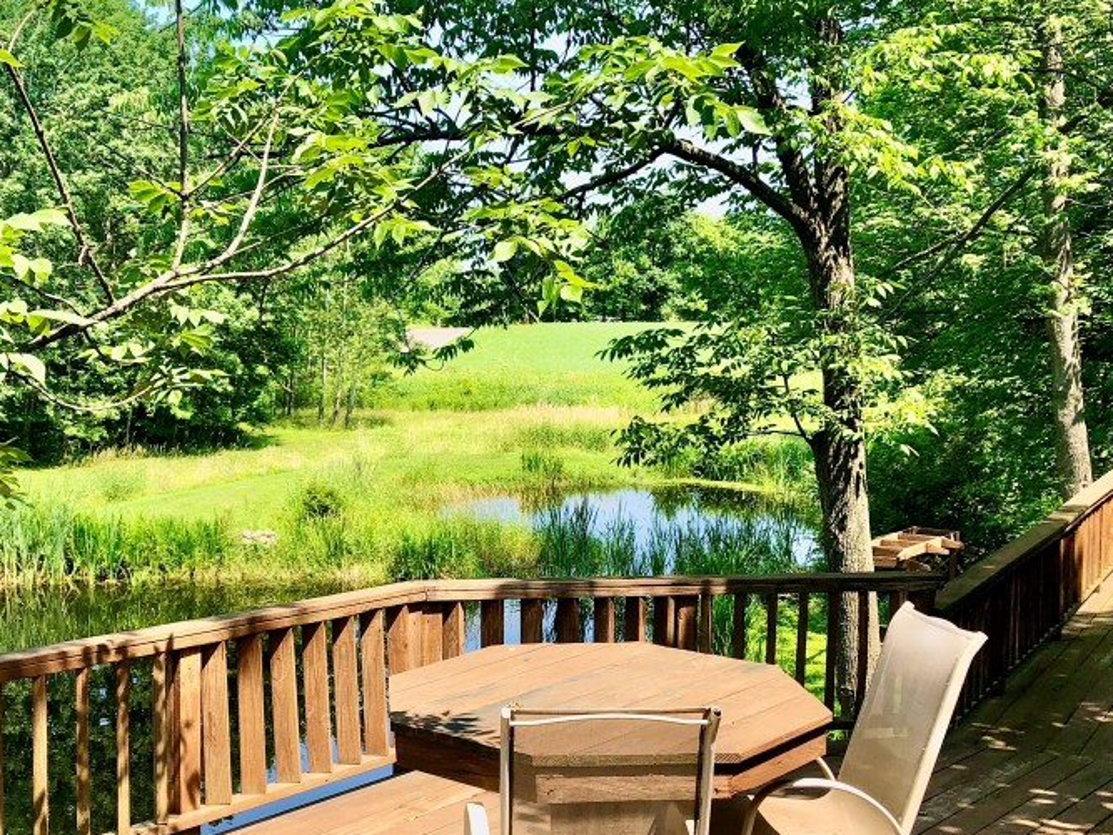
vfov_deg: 33.4
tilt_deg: -9.9
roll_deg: -0.8
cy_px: 529
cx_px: 417
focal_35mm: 43
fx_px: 1382
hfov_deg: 43.5
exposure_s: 1/631
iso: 20
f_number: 1.8
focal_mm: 3.99
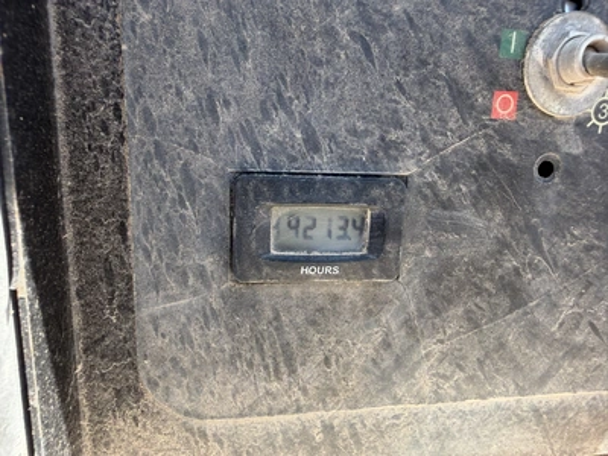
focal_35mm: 24
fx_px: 422
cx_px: 304
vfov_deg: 56.8
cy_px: 228
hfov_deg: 71.6
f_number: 2.2
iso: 40
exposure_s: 1/234
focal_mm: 2.22
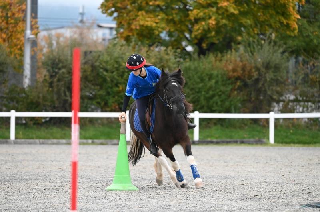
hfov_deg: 9.8
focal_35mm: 210
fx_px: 1865
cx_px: 160
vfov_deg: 6.5
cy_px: 106
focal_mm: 210
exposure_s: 1/1250
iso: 11400
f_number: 5.6
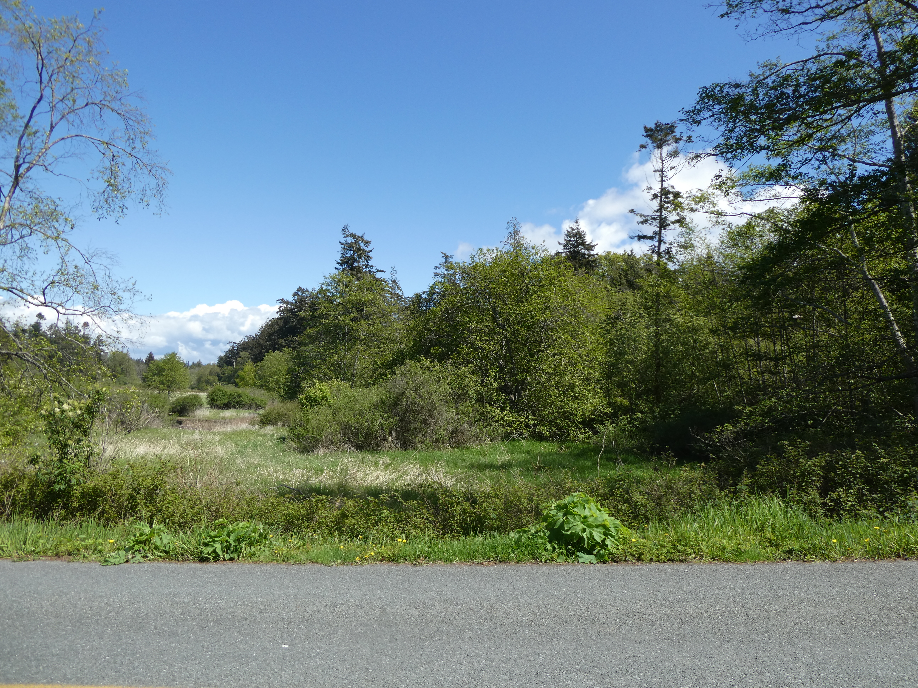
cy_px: 344
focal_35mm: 24
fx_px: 636
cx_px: 459
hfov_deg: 71.6
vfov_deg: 56.8
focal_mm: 4.3
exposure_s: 1/800
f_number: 3.3
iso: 80
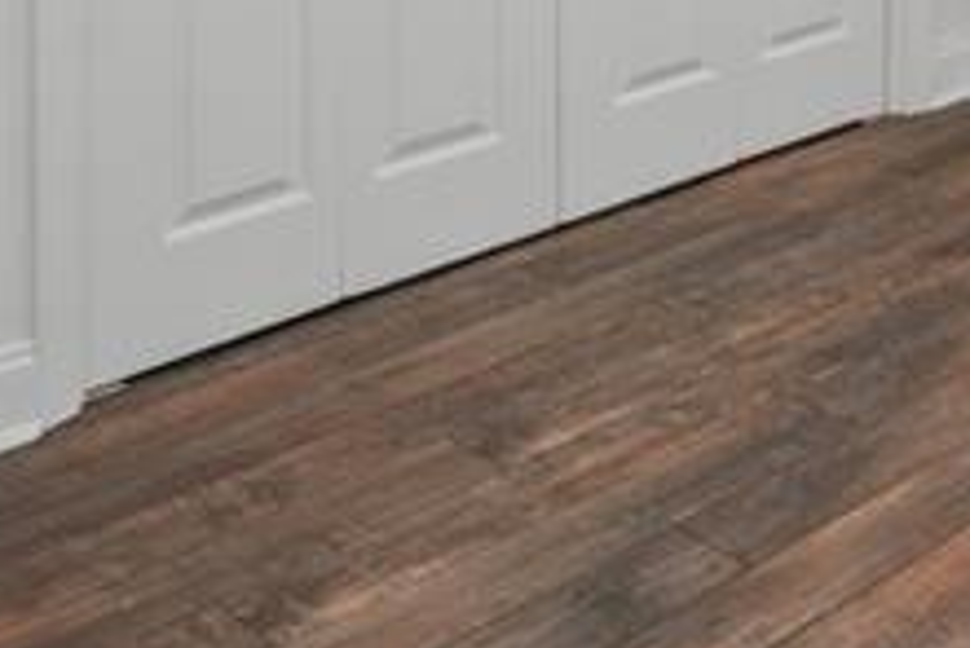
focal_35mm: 65
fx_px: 1752
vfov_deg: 17.4
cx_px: 1442
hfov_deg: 24.4
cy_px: -487
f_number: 8
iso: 320
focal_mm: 14
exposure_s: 1/20
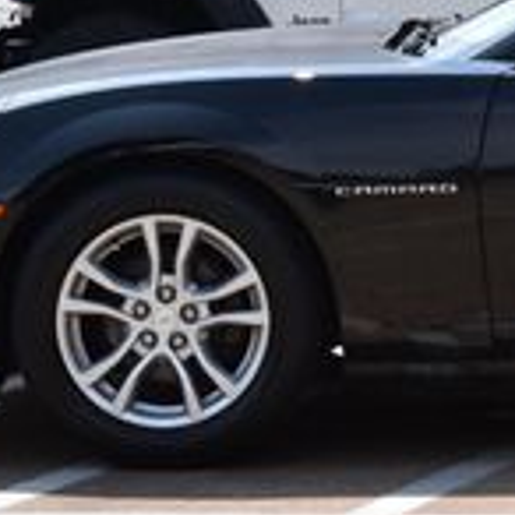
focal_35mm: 196
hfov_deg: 8.7
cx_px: 741
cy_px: -95
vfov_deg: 8.8
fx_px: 3297
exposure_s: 1/500
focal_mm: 35
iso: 360
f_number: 11
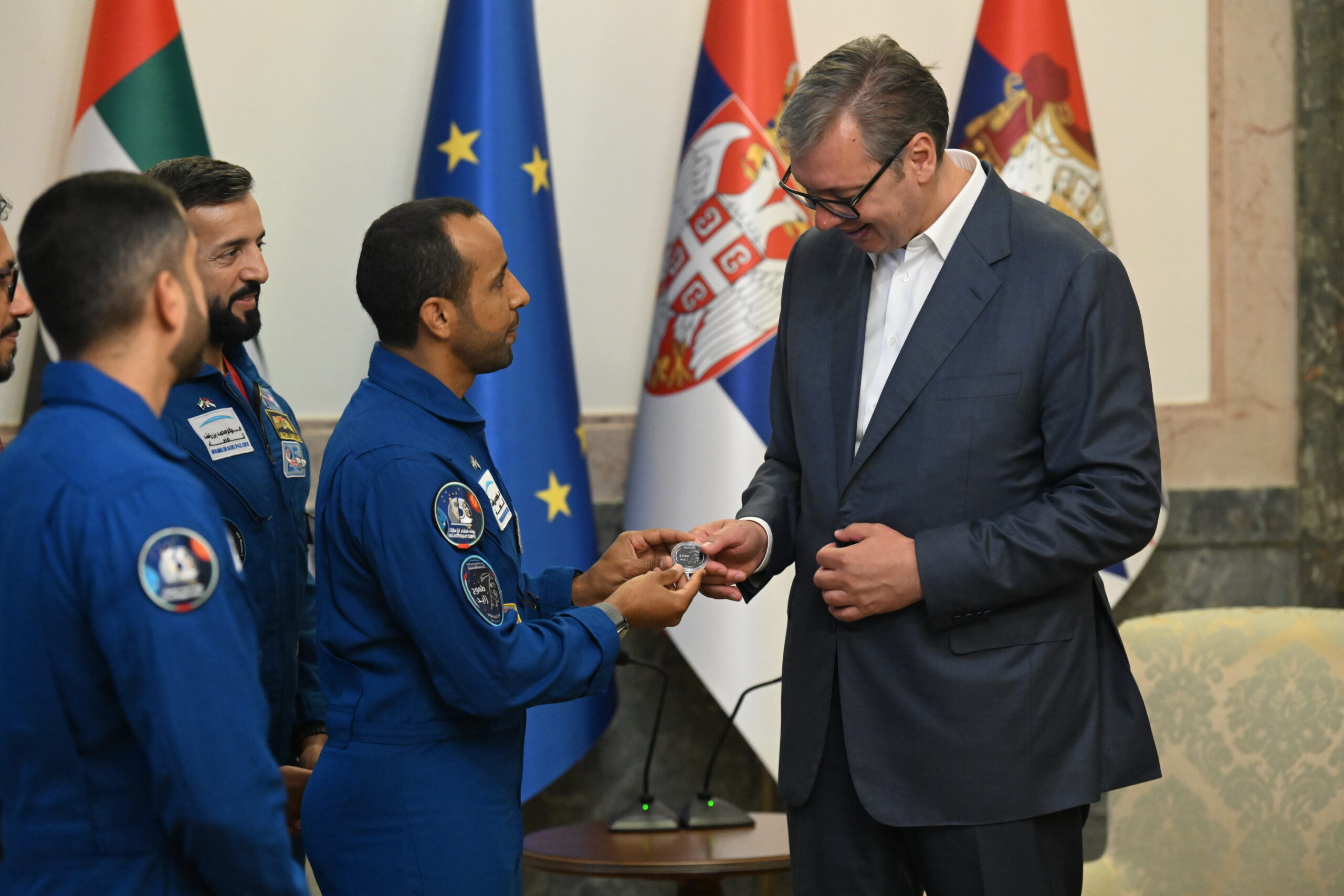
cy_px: 448
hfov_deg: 13.7
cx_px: 672
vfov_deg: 9.1
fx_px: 5600
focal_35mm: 150
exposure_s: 1/200
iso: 6400
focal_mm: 150
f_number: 4
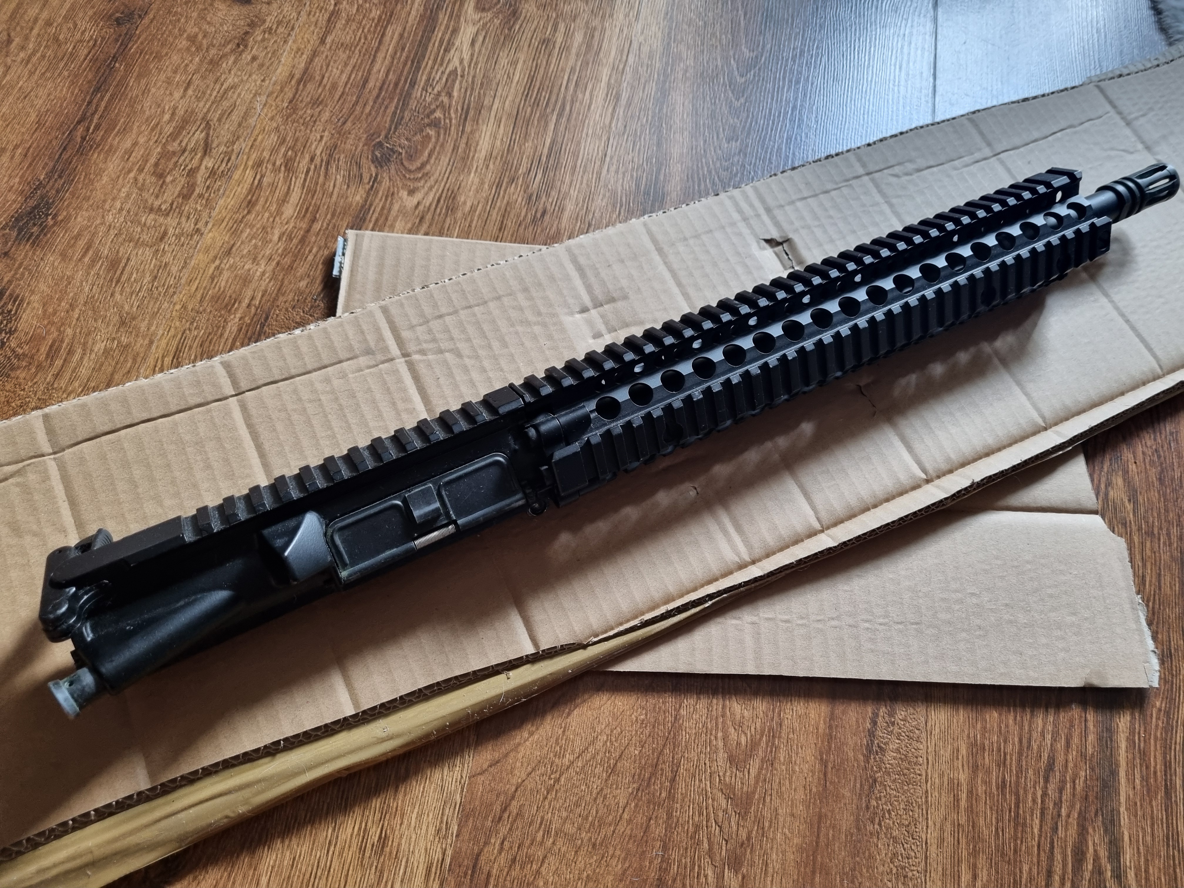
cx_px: 592
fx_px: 889
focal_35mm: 26
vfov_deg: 53.1
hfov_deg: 67.3
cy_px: 444
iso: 250
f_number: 1.8
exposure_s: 1/100
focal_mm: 5.4
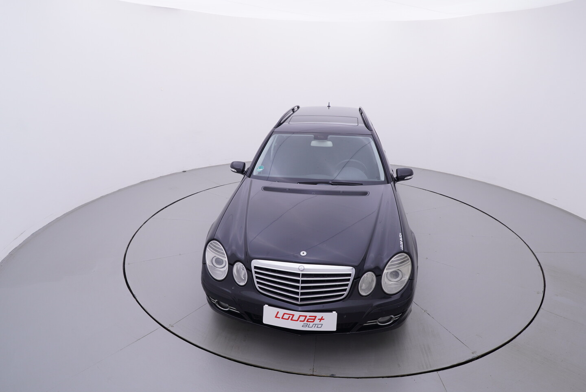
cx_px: 293
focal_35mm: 22
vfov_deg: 56.2
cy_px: 196
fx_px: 366
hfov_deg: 77.3
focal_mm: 15
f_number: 5
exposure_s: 1/80
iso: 200
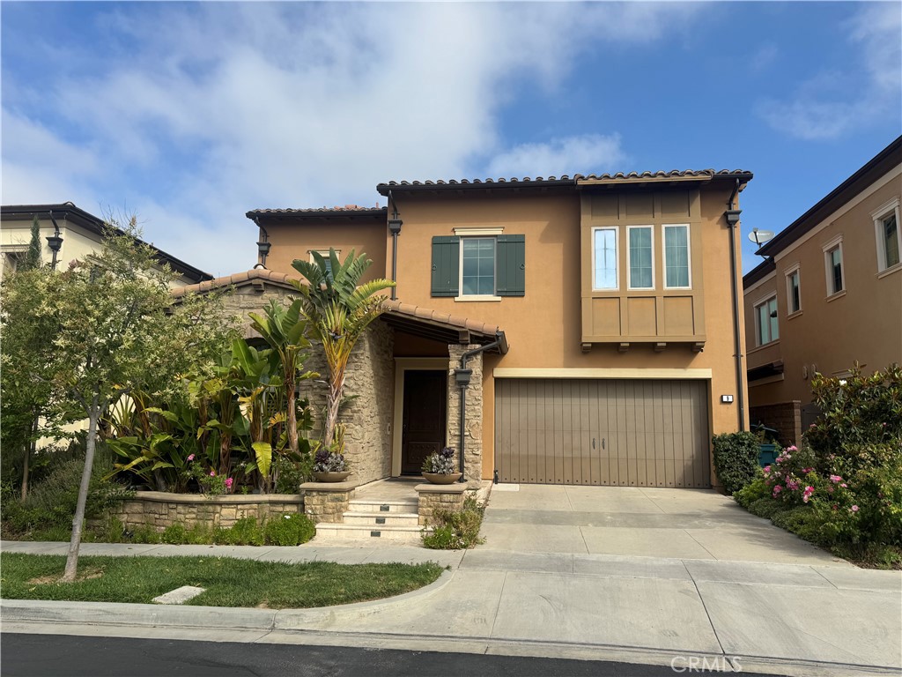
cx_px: 451
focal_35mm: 24
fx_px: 625
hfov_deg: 71.6
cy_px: 338
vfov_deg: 56.8
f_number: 1.78
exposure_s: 1/4608
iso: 80
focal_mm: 6.76
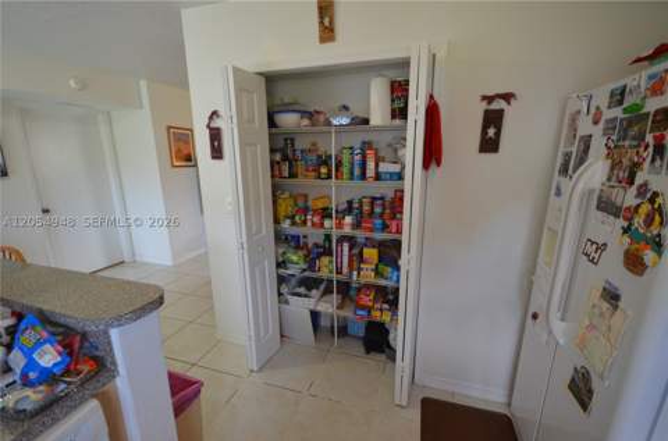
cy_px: 220
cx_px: 334
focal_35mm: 15
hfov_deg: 100.6
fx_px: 278
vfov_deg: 77.0
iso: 800
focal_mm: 10
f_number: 4
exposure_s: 1/50
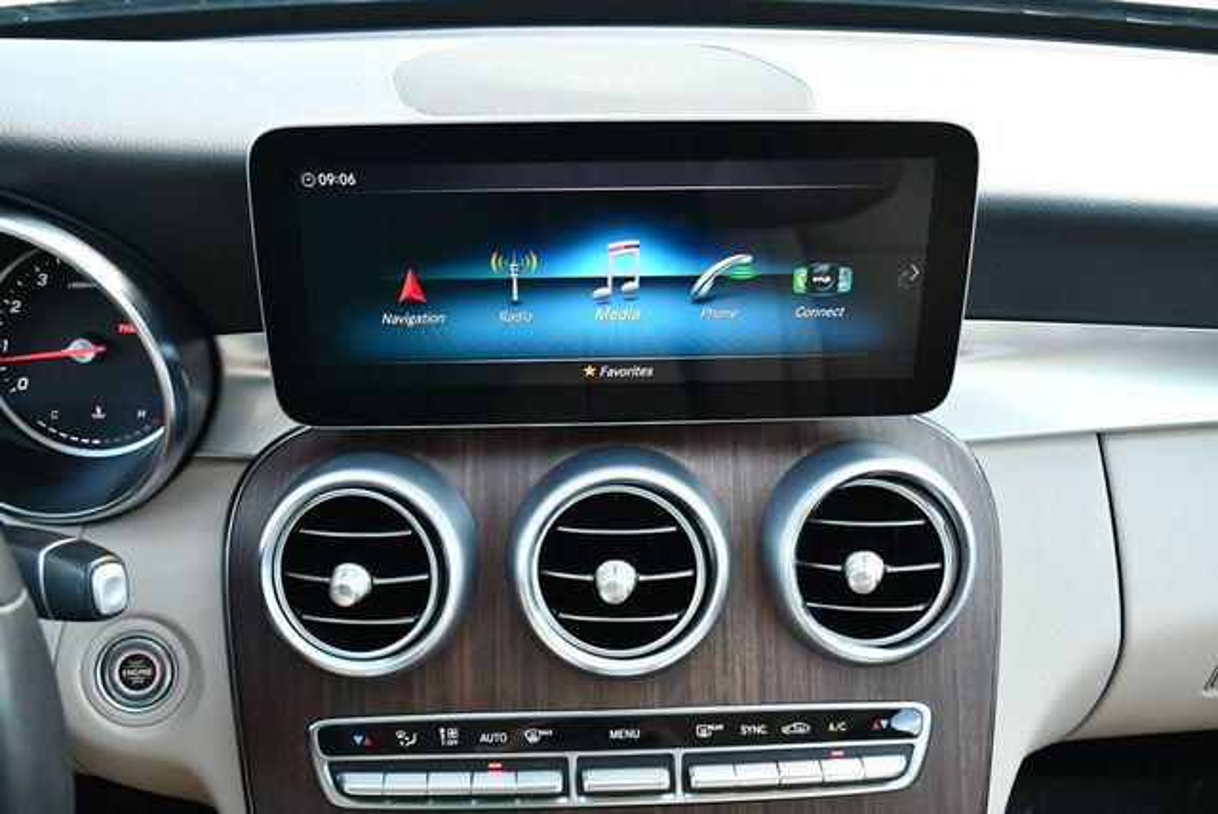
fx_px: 1219
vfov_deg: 36.9
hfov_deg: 53.1
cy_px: 407
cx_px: 609
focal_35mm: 36
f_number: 3.5
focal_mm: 18
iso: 800
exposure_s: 1/200
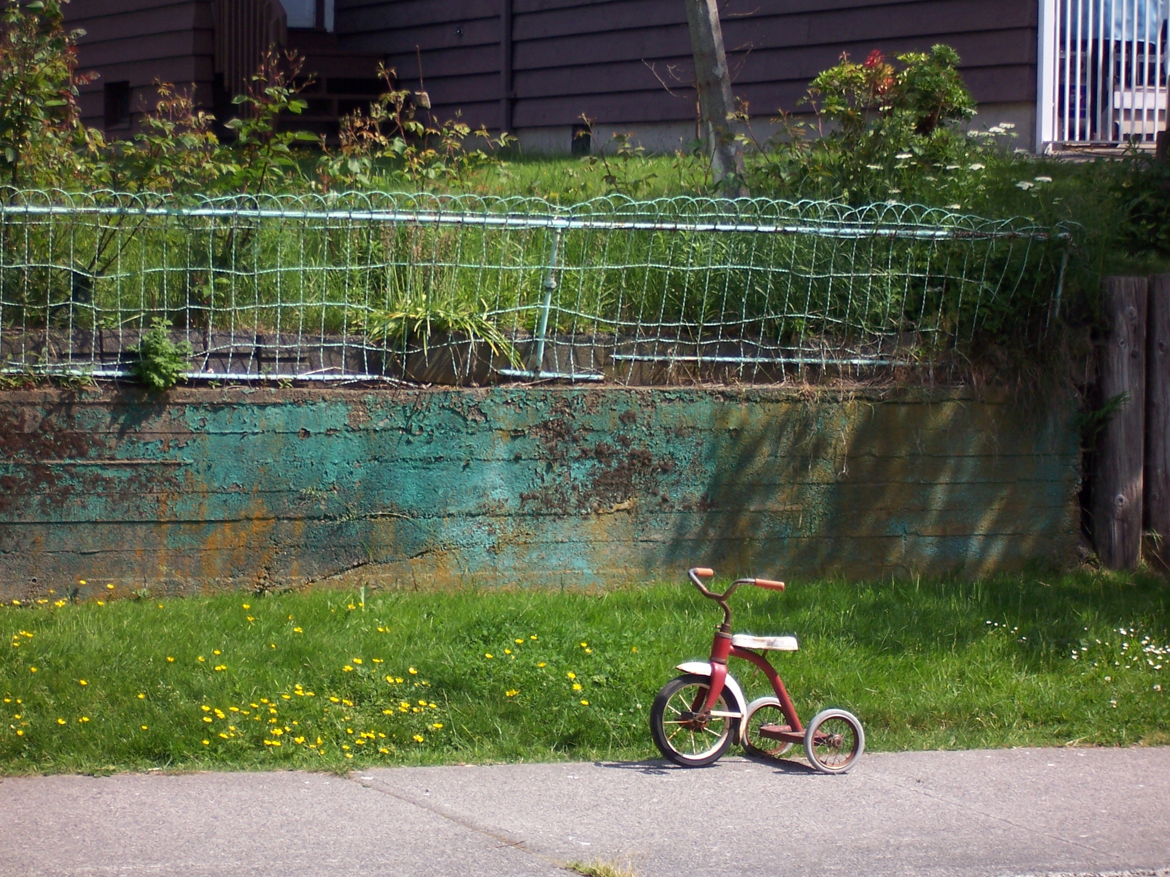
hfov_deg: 14.9
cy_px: 438
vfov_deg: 11.2
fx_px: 4462
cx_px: 585
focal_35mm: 132
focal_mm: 22
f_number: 4.8
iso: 80
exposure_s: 1/350
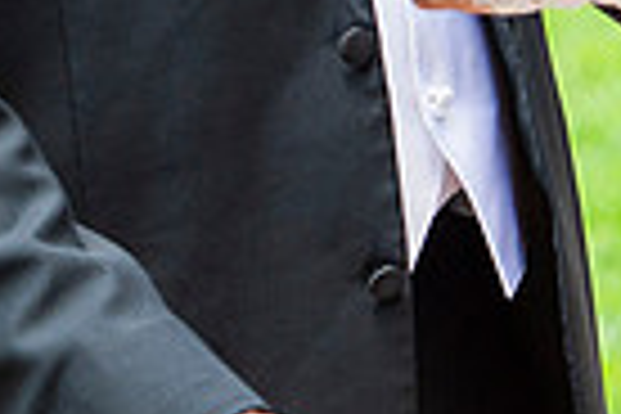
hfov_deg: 3.7
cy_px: -343
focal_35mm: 559
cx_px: 511
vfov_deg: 2.5
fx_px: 9642
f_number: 3.5
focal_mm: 105
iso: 400
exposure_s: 1/1250
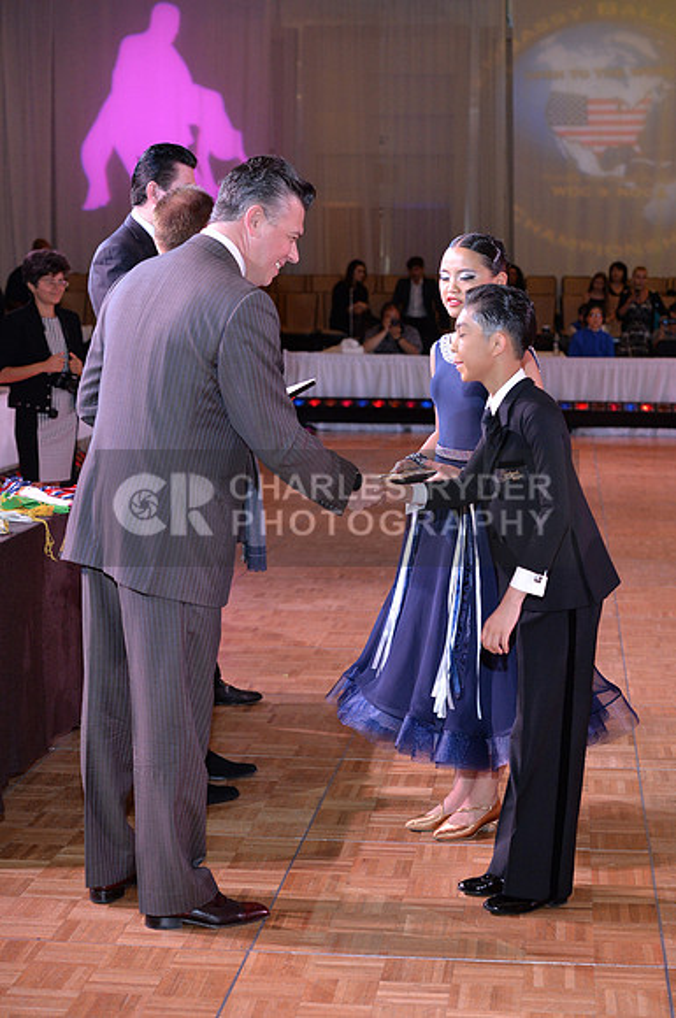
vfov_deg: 28.9
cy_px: 509
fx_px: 1977
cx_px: 338
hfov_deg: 19.4
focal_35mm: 70
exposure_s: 1/250
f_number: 5
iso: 2000
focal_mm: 70
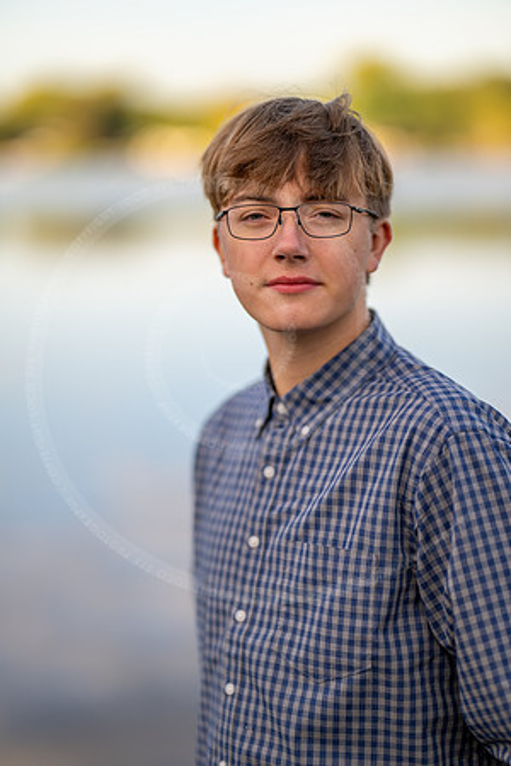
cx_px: 256
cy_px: 383
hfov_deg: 16.1
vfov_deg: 23.9
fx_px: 1810
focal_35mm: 85
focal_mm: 85
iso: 100
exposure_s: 1/1600
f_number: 1.2
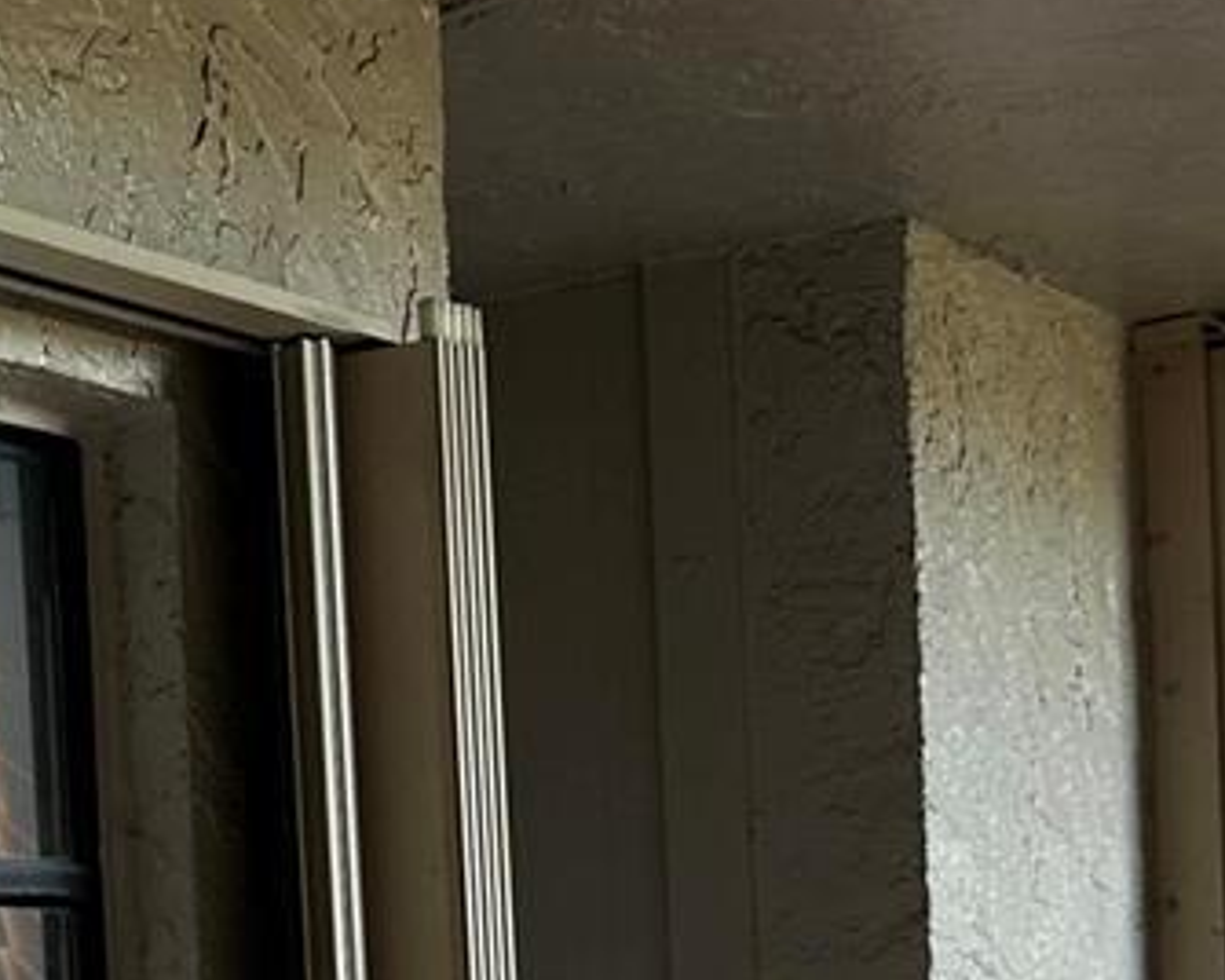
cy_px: 1433
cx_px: -106
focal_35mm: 112
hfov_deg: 16.7
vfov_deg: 13.1
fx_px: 4061
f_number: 1.78
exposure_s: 1/120
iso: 125
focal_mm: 6.86
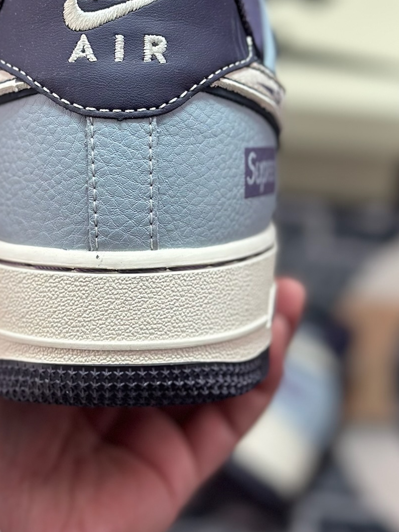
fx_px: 1415
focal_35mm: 92
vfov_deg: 21.2
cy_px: 181
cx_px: 122
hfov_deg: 16.0
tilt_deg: -57.9
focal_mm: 6.86
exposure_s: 1/944
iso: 80
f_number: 1.78
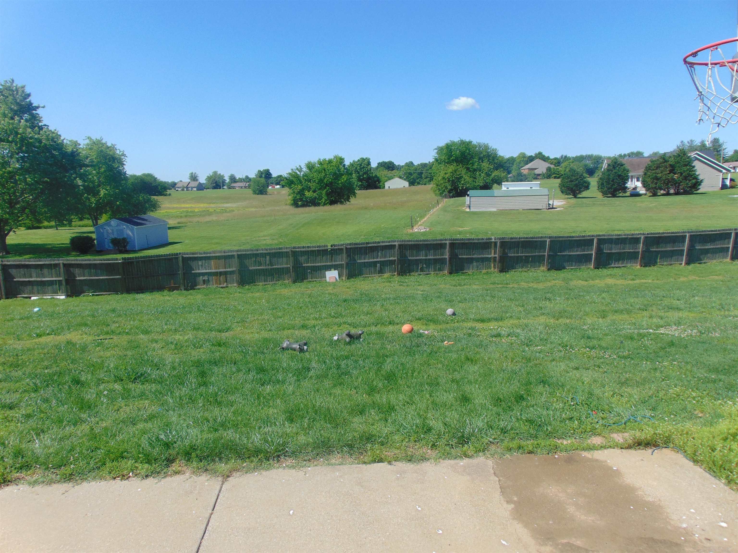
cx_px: 369
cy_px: 276
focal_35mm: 25
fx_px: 533
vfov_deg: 54.9
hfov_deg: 69.4
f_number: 7.7
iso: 80
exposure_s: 1/200
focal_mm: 4.5
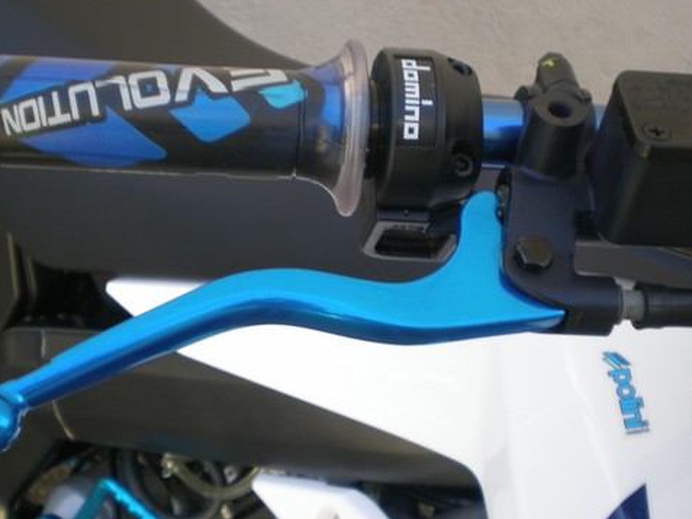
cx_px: 308
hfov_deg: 32.7
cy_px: 265
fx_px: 1180
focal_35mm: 59
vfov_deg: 24.8
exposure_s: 1/100
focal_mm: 7.4
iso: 50
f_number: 3.5
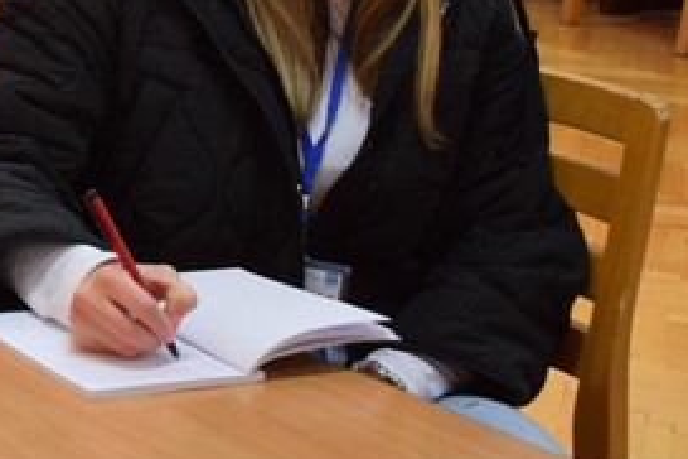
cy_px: -137
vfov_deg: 8.9
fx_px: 2902
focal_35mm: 152
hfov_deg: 12.6
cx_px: -469
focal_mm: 27
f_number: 4
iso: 720
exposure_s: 1/60
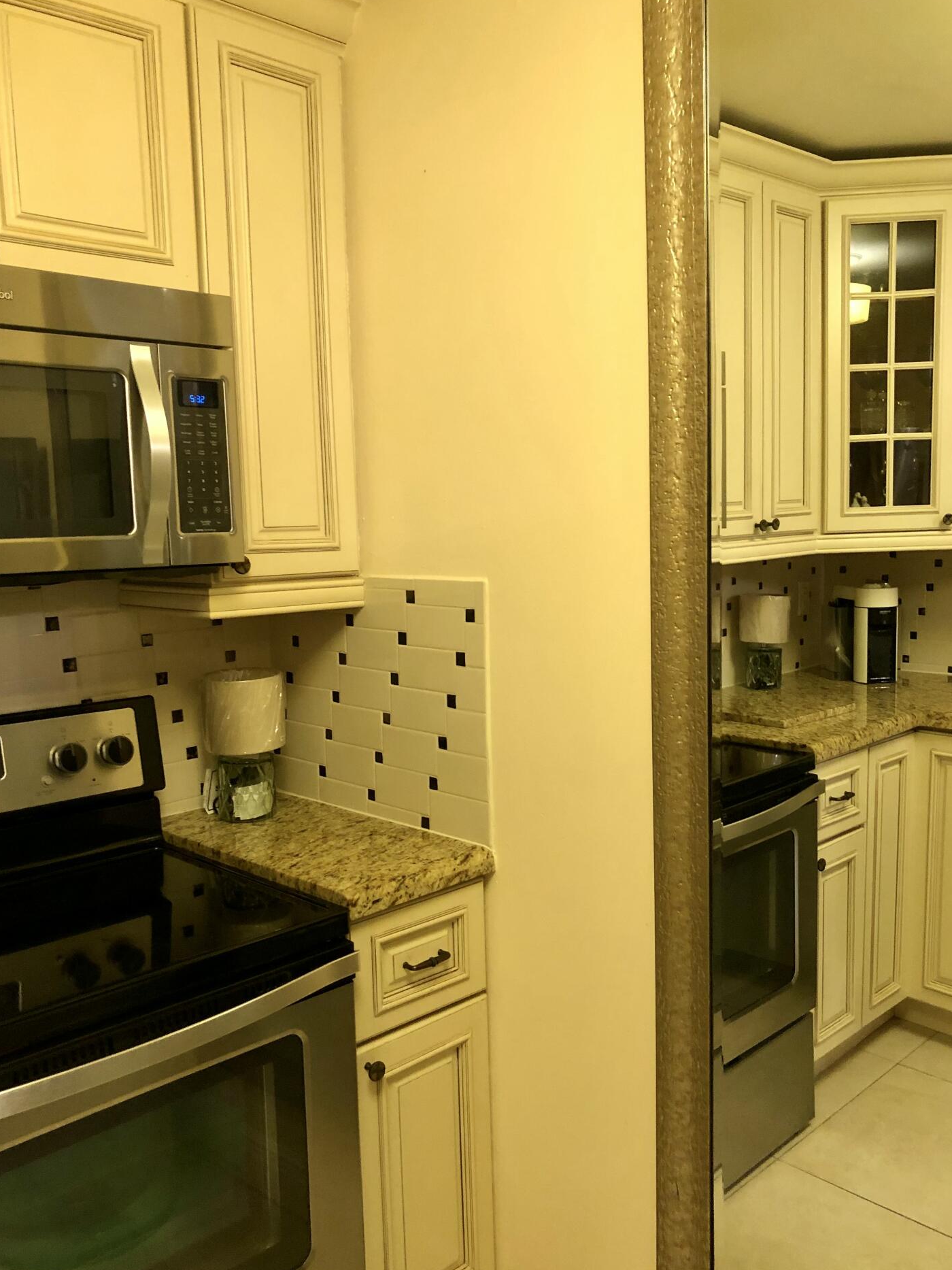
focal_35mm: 30
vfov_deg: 60.0
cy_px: 650
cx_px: 463
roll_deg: +1.5
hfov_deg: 46.8
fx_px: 1100
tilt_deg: -8.4
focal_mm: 3.99
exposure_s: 1/12
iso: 100
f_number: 1.8
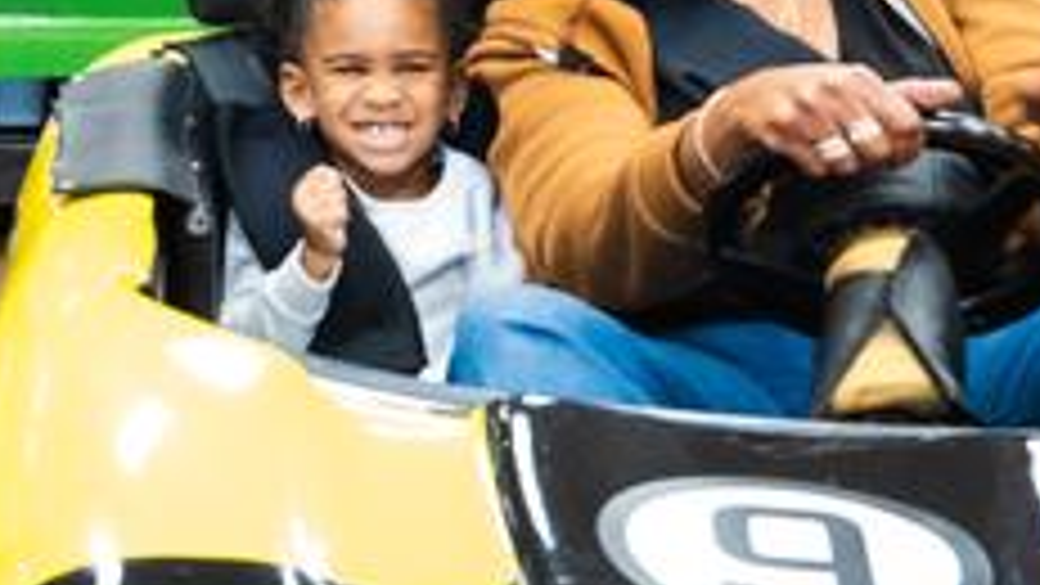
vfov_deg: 7.7
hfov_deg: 12.6
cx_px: -738
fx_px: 4358
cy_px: 266
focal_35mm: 158
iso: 6400
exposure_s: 1/80
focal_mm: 29
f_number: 5
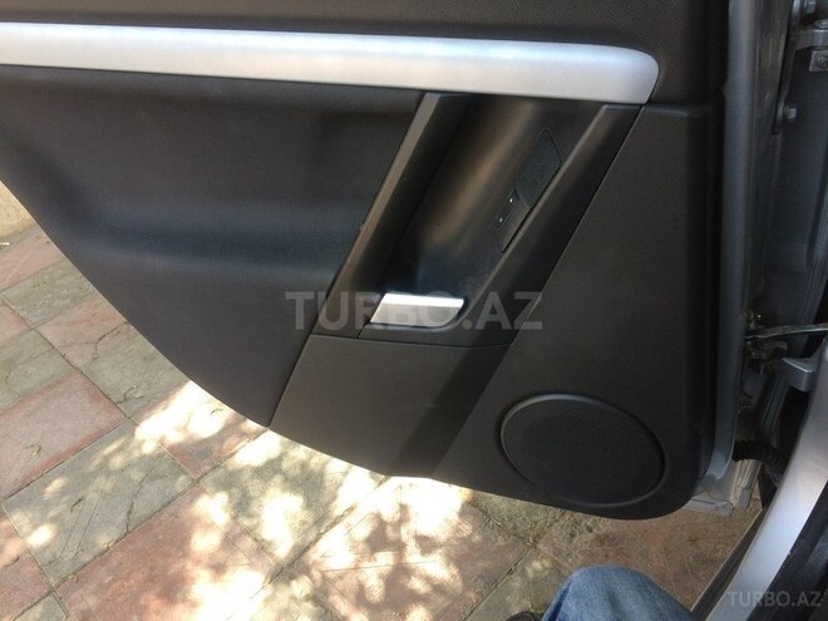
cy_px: 310
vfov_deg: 48.2
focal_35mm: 29
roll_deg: +14.5
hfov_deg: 61.7
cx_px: 414
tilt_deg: -35.9
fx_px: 694
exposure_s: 1/100
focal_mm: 4.15
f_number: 2.2
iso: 50
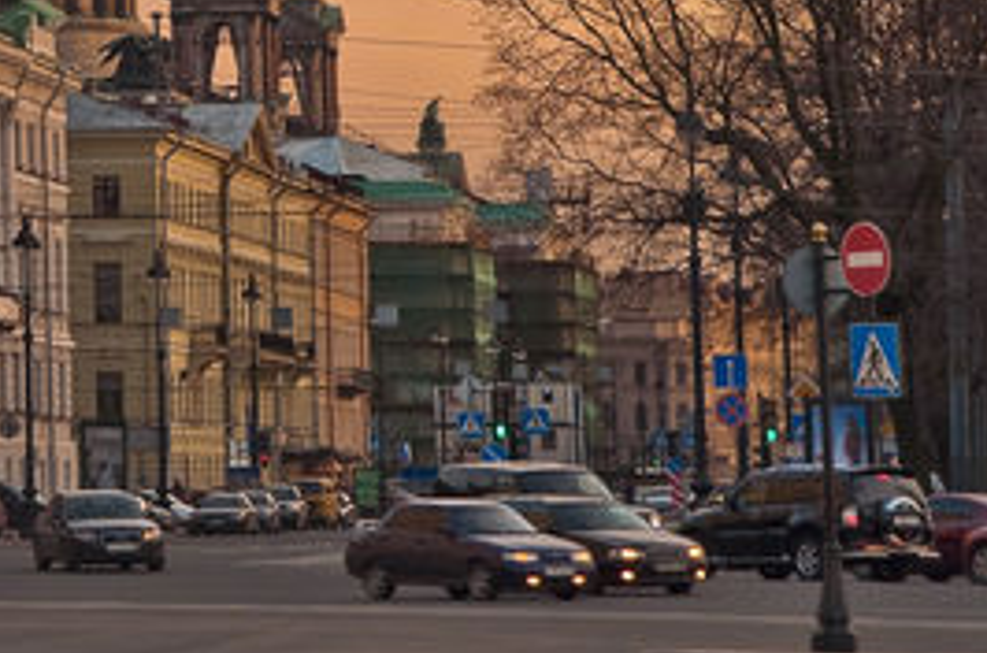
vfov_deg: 5.3
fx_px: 6947
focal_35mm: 254
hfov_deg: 8.0
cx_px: -475
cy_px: -247
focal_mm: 50
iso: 200
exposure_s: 1/100
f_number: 5
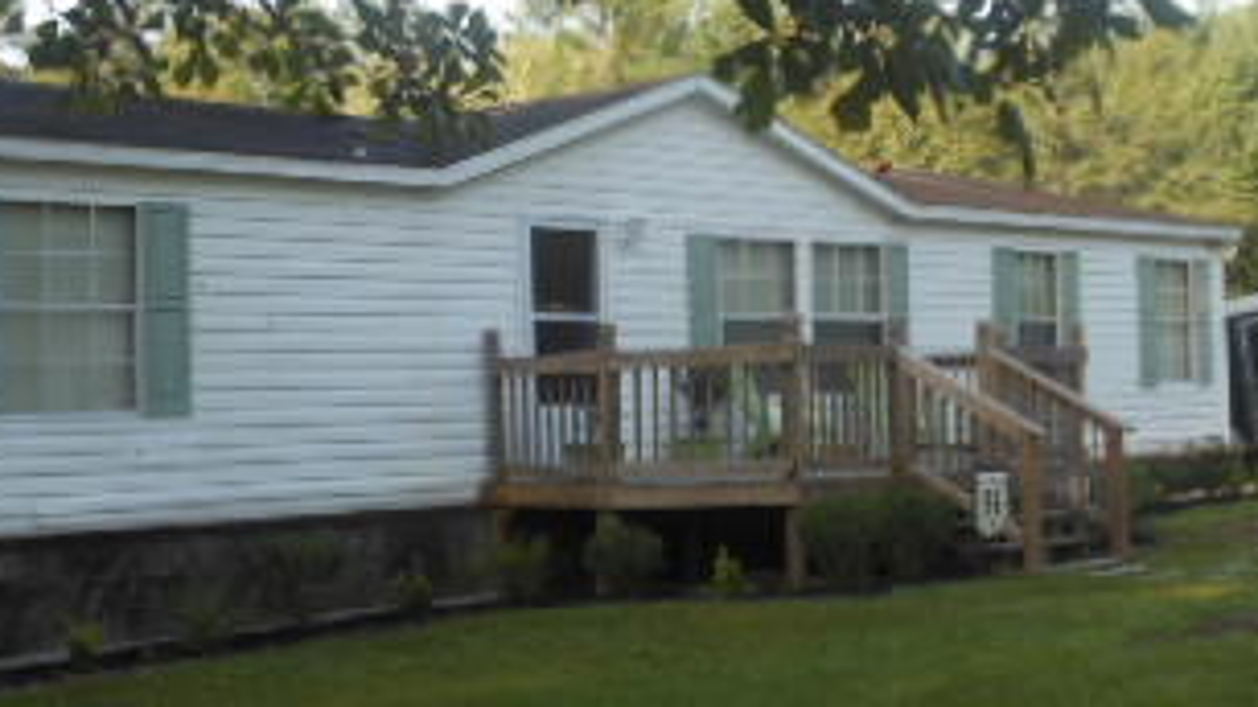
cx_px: 497
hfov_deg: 36.5
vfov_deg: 21.0
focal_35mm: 57
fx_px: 1901
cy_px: 214
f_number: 3.2
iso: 80
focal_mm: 4.5
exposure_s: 1/200
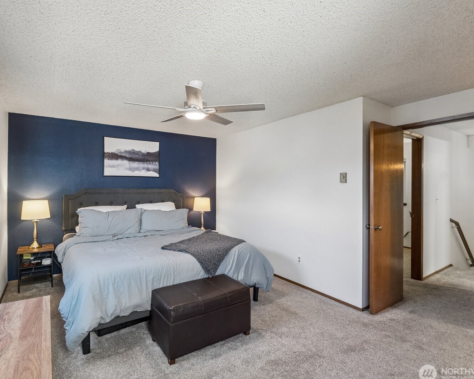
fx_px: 253
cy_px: 185
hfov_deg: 85.8
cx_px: 203
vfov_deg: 73.8
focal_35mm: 18
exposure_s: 1/4
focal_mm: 10
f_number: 9
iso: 250
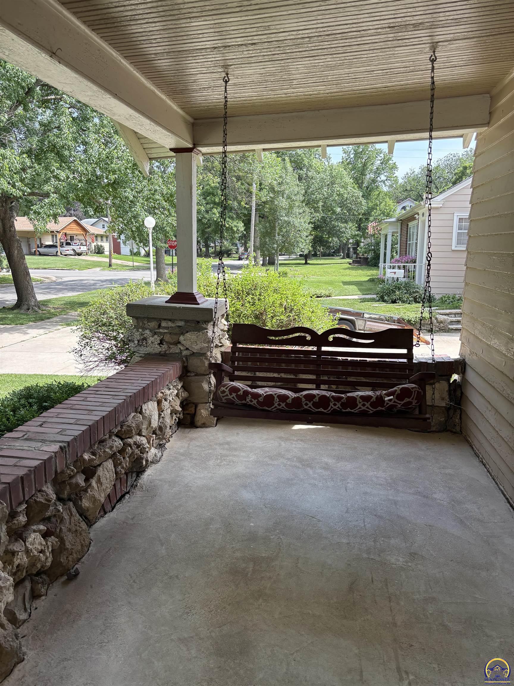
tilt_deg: -9.9
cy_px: 343
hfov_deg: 53.1
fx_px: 515
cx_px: 257
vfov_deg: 67.3
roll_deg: -0.6
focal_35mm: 26
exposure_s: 1/452
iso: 50
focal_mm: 5.96
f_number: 1.6
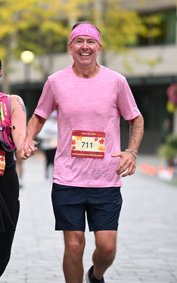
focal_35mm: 225
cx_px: 40
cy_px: 126
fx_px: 1735
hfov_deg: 5.8
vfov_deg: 9.3
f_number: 2.8
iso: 640
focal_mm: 150
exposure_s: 1/1600
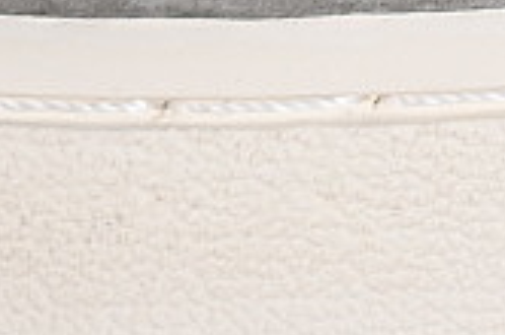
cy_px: -700
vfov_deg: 2.8
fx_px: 6846
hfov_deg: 4.1
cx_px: 1515
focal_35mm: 489
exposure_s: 1/60
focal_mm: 50
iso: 160
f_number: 7.1
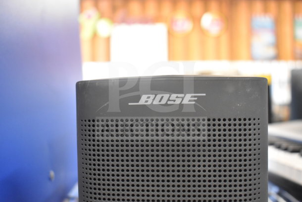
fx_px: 340
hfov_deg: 47.9
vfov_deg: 33.0
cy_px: 101
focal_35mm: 40
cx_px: 151
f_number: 4
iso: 3200
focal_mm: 27
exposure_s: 1/40
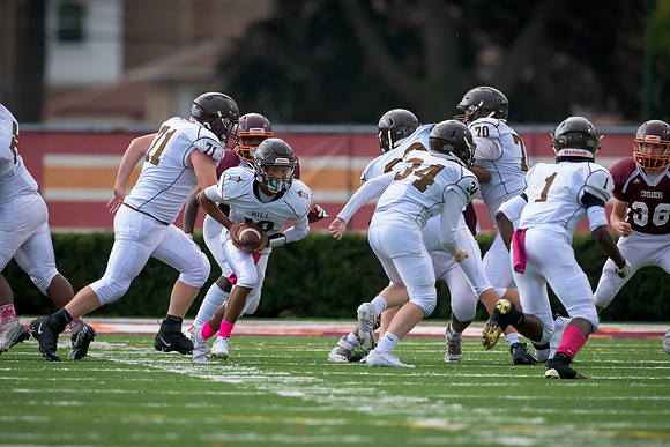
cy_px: 211
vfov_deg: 1.7
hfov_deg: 2.6
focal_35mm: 807
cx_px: 225
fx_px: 15017
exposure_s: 1/2000
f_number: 4
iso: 3200
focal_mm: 500
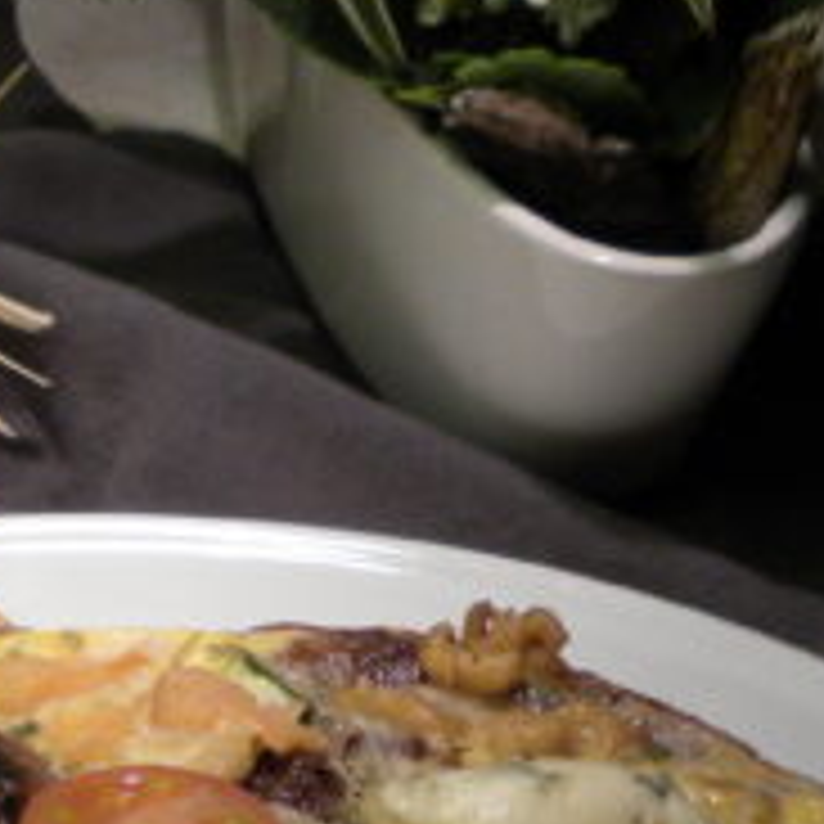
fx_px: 3690
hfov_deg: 12.7
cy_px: 941
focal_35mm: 137
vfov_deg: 12.5
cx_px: 149
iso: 149
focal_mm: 6.6
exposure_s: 1/63.6
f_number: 3.5
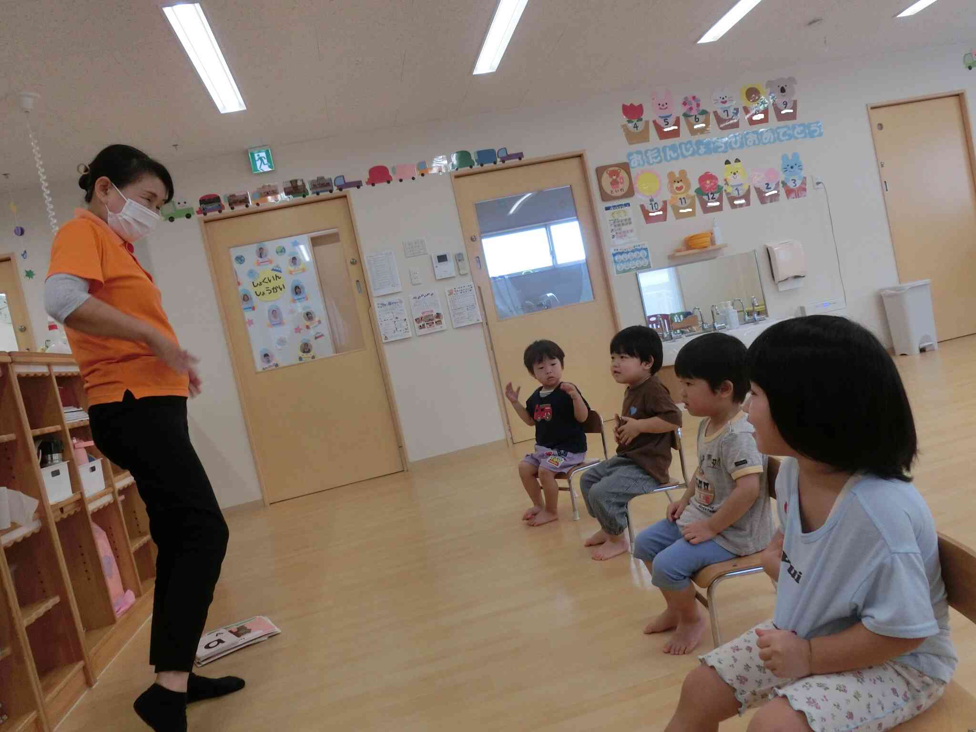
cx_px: 488
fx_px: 705
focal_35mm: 25
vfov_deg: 54.9
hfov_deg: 69.4
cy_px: 366
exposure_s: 1/125
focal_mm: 4.5
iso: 200
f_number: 3.5
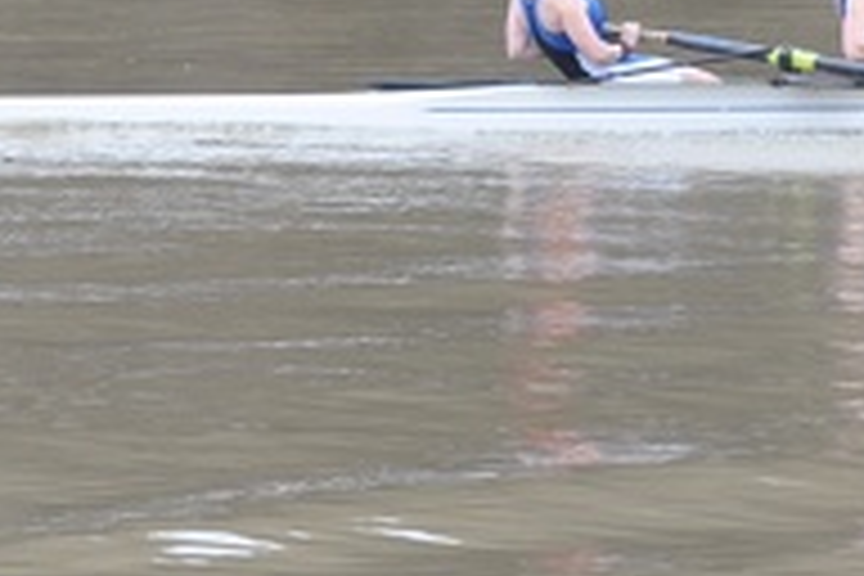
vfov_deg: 2.3
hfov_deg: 3.4
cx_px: 724
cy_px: 58
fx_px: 14543
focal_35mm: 606
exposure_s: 1/160
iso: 200
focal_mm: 98
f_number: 6.3
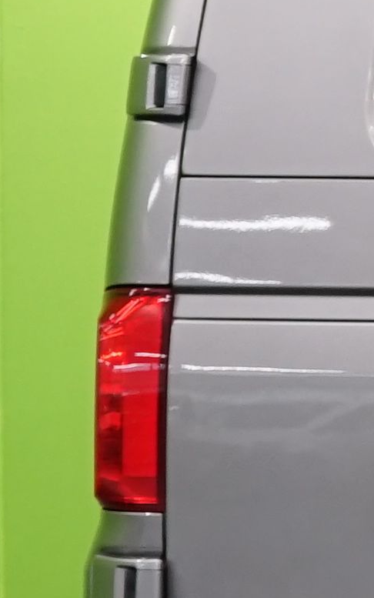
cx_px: 2018
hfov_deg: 3.8
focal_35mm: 307
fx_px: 5004
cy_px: 139
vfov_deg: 6.8
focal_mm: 39
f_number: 5.6
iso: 800
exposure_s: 1/50
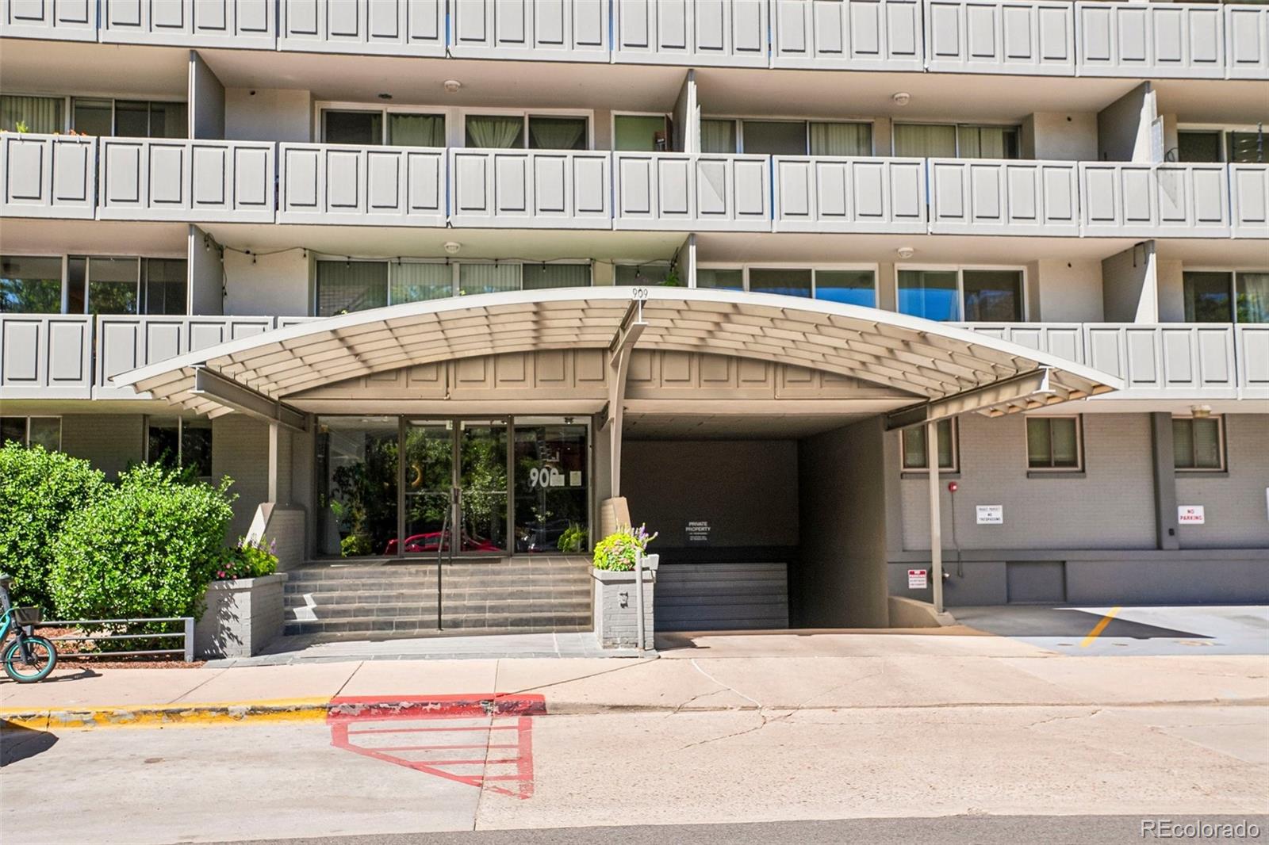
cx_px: 634
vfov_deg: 43.6
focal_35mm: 30
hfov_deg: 61.9
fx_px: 1057
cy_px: 422
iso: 100
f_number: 8
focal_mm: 20
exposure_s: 1/200
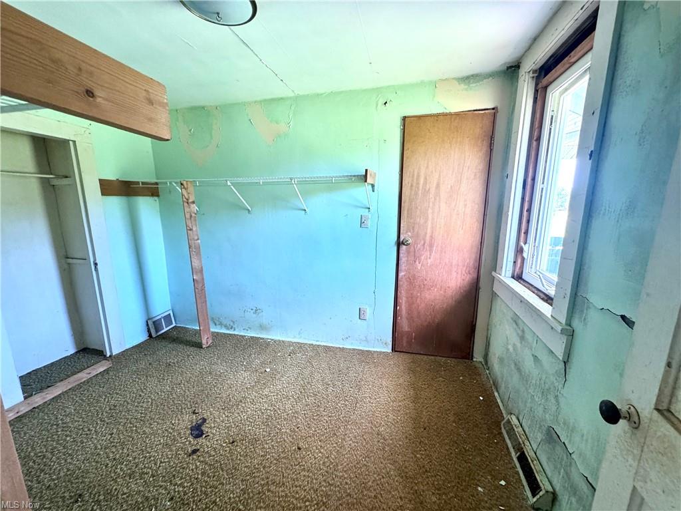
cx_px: 340
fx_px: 275
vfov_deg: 85.7
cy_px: 256
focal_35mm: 14
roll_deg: -0.5
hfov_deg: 102.1
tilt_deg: -10.9
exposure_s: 1/98
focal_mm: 2.22
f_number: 2.2
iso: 320
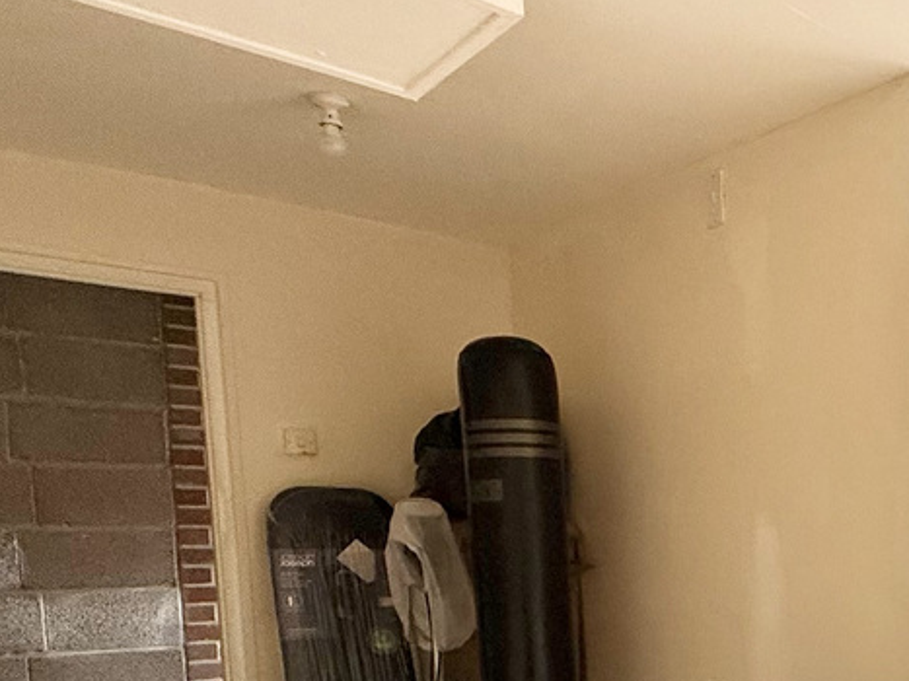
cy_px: 640
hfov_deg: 37.7
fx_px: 1050
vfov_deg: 33.6
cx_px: 1038
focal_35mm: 40
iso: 160
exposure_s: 1/99
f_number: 2.2
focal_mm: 2.22
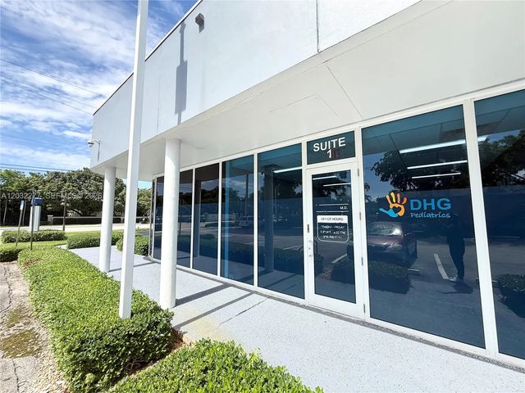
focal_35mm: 14
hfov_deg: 102.1
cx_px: 262
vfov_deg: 85.7
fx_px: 212
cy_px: 196
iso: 50
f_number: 2.2
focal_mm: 2.22
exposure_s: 1/955
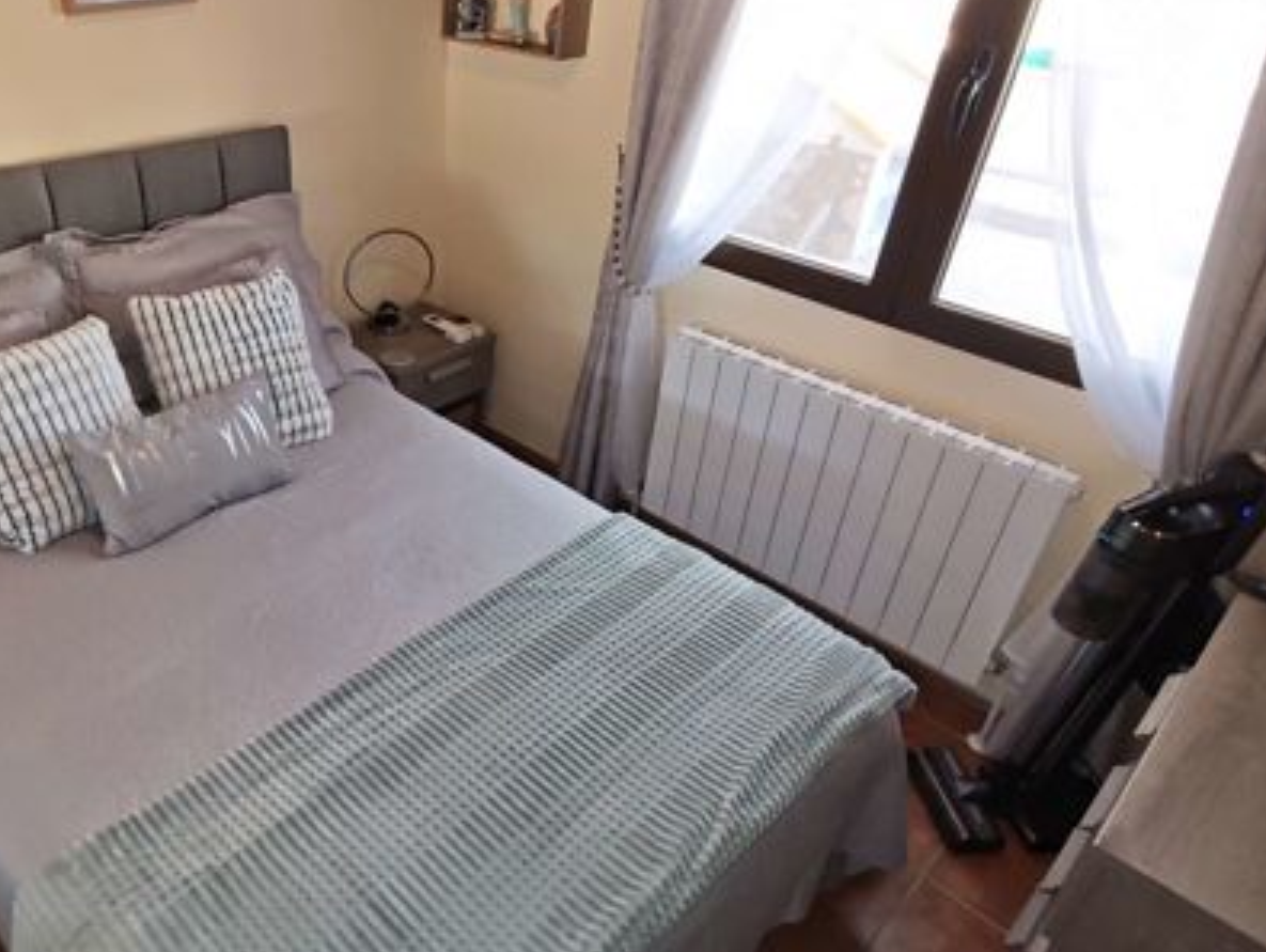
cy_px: 468
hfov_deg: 66.9
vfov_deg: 55.0
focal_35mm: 25
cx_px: 396
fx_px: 915
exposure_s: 1/33.3
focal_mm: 2.16
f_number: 2.2
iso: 400
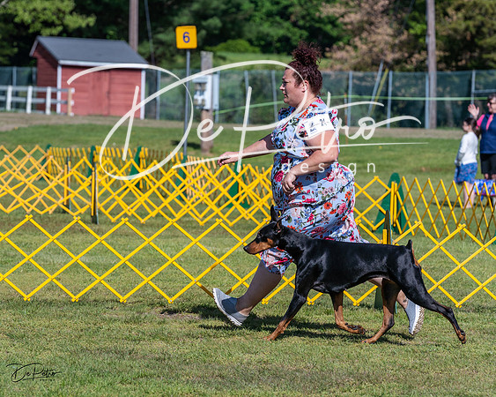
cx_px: 248
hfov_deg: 9.9
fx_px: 2876
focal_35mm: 196
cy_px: 198
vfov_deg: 7.9
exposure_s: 1/2000
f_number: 6.3
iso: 320
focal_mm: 174
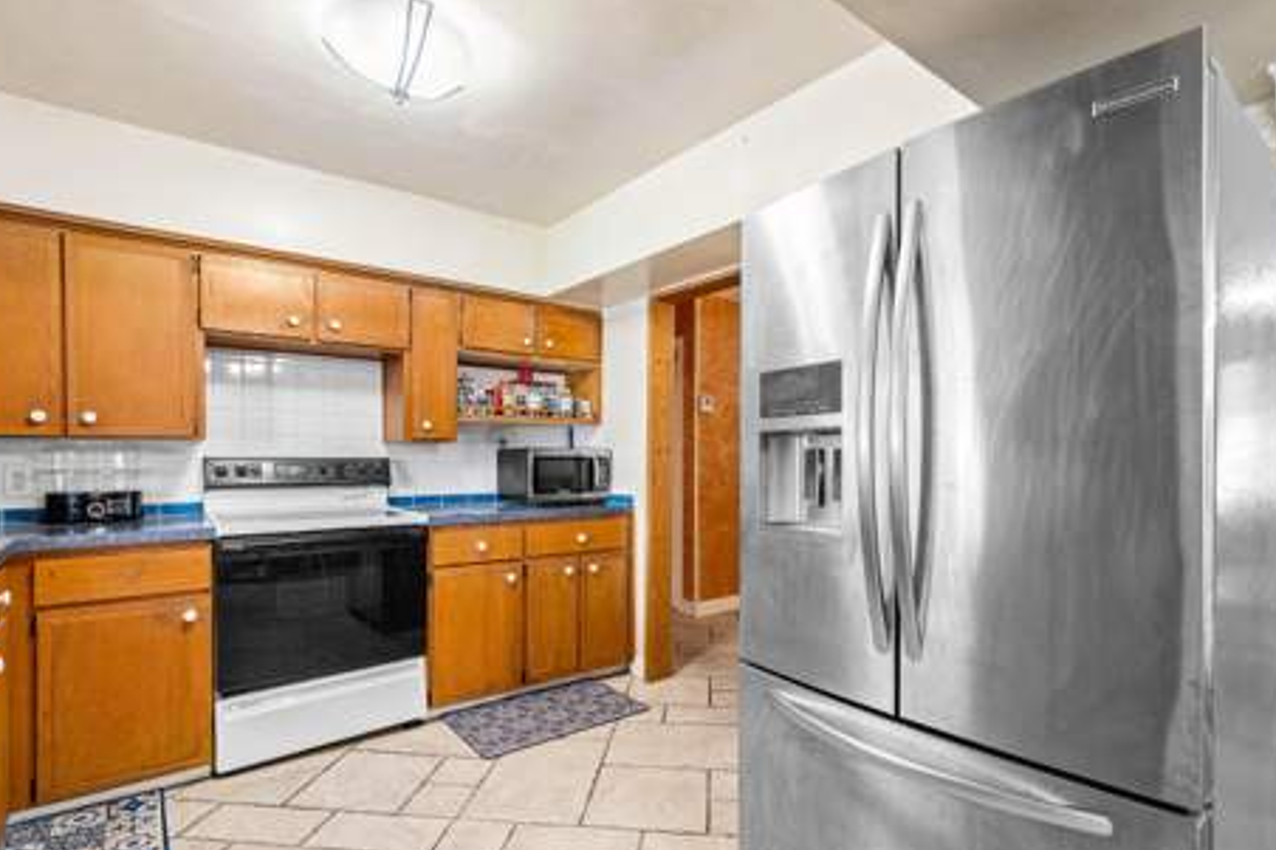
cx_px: 638
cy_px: 441
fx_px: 602
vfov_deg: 70.4
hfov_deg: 93.3
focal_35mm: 17
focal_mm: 16
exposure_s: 1/1.25
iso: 160
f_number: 8
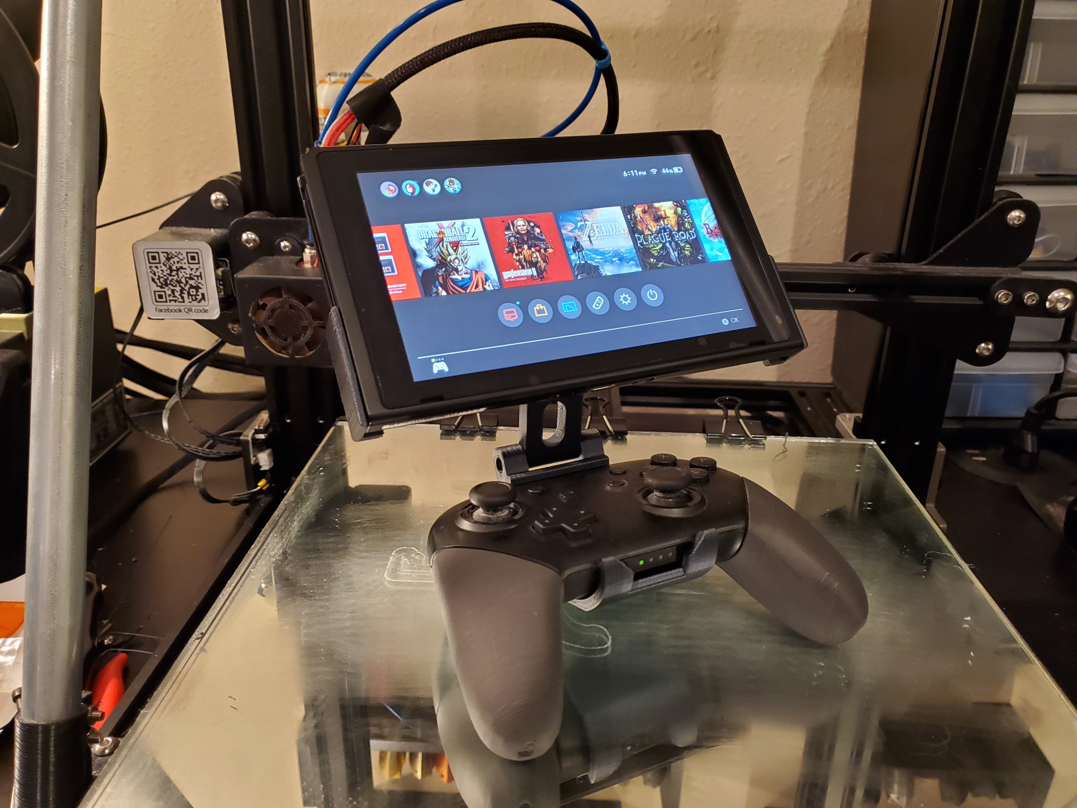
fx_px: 809
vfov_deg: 53.1
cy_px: 404
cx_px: 538
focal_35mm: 26
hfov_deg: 67.3
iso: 320
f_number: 1.5
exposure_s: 1/39
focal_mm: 4.3
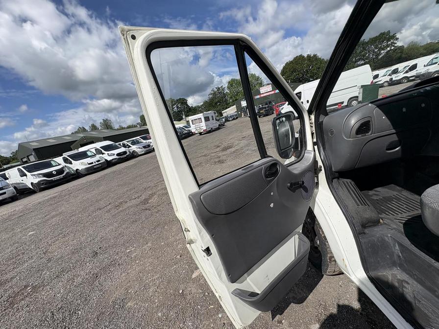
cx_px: 220
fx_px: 178
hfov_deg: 102.1
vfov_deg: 85.7
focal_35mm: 14
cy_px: 164
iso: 40
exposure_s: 1/2083
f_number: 2.2
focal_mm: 2.22
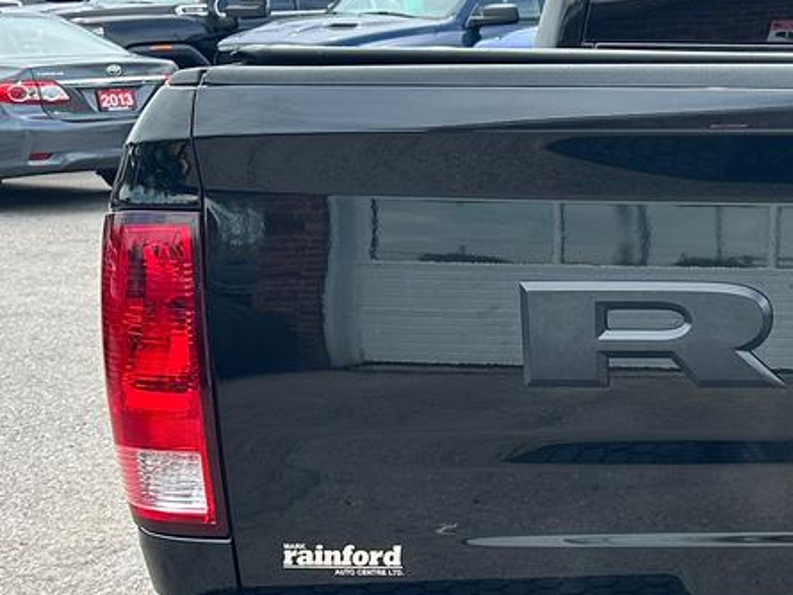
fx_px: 1581
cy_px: 351
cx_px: 941
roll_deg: +0.3
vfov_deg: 21.3
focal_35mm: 69
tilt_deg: -13.2
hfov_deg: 25.4
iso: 80
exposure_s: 1/1050
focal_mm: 6.86
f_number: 1.78
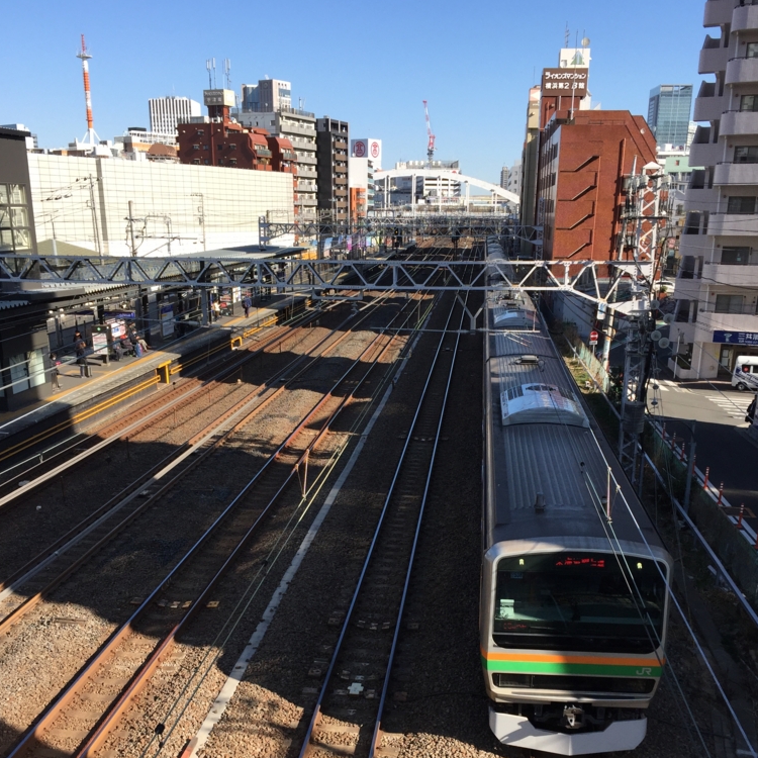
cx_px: 381
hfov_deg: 47.2
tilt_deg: -17.5
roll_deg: -0.9
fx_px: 867
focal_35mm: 35
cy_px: 484
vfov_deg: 46.7
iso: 32
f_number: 2.2
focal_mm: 4.15
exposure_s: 1/1199
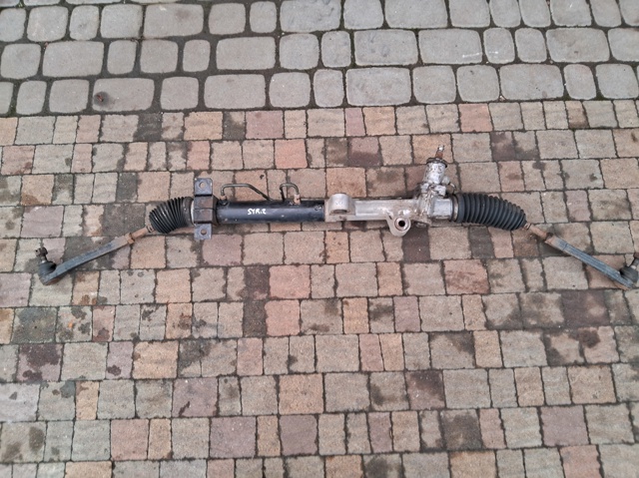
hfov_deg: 67.3
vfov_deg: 53.0
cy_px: 239
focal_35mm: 26
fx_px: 480
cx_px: 320
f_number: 1.8
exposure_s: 1/40
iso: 100
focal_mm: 3.98
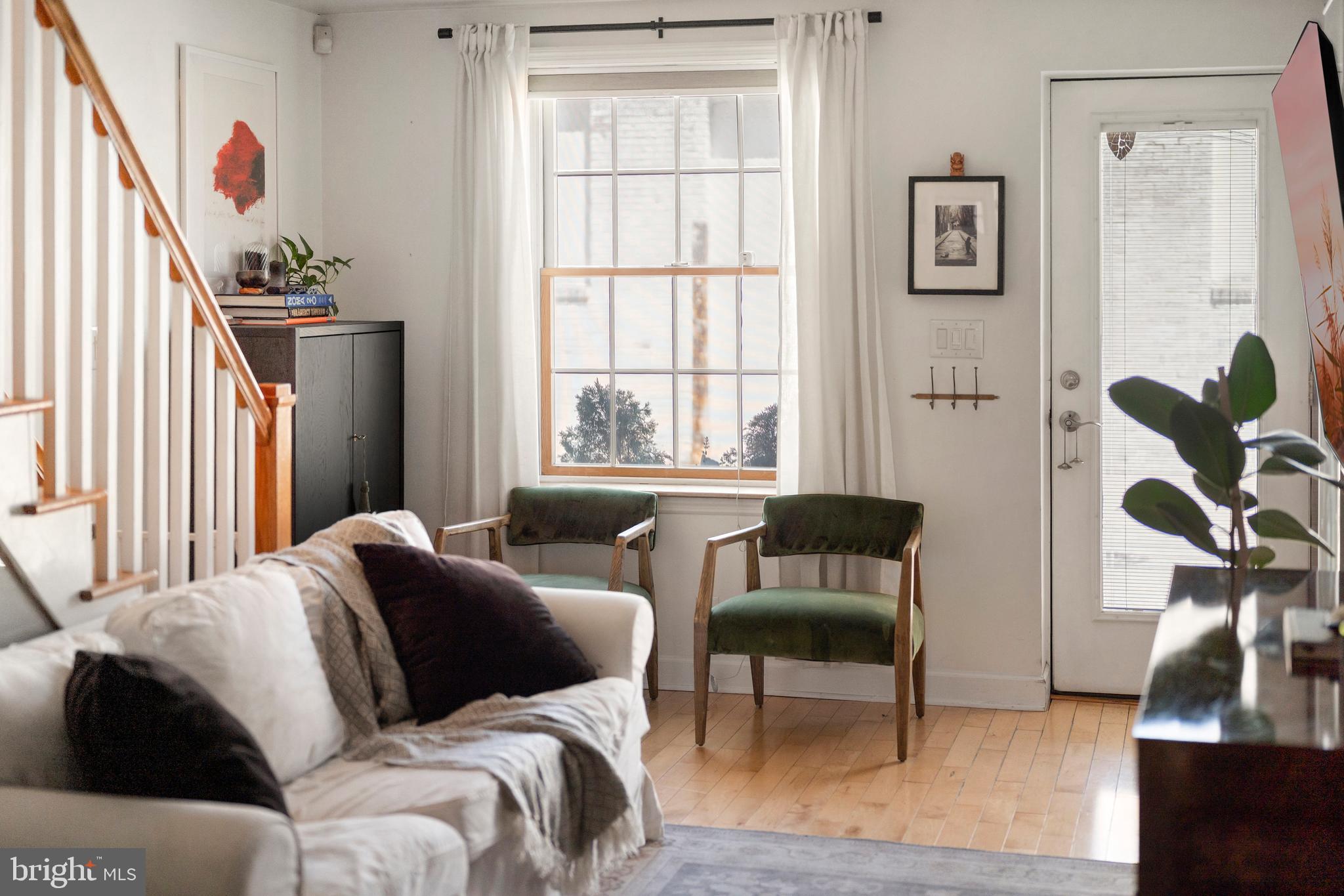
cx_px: 672
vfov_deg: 27.0
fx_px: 1866
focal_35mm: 50
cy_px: 448
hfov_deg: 39.6
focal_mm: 50
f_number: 1.4
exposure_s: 1/800
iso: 250
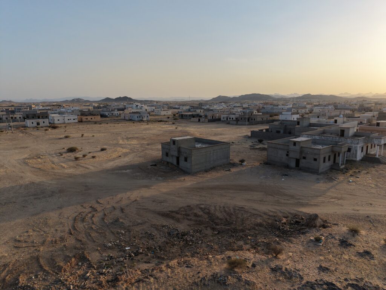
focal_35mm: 24
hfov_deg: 71.6
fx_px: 268
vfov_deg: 56.8
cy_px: 145
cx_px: 193
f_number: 1.8
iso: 100
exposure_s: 1/1000
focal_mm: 8.67
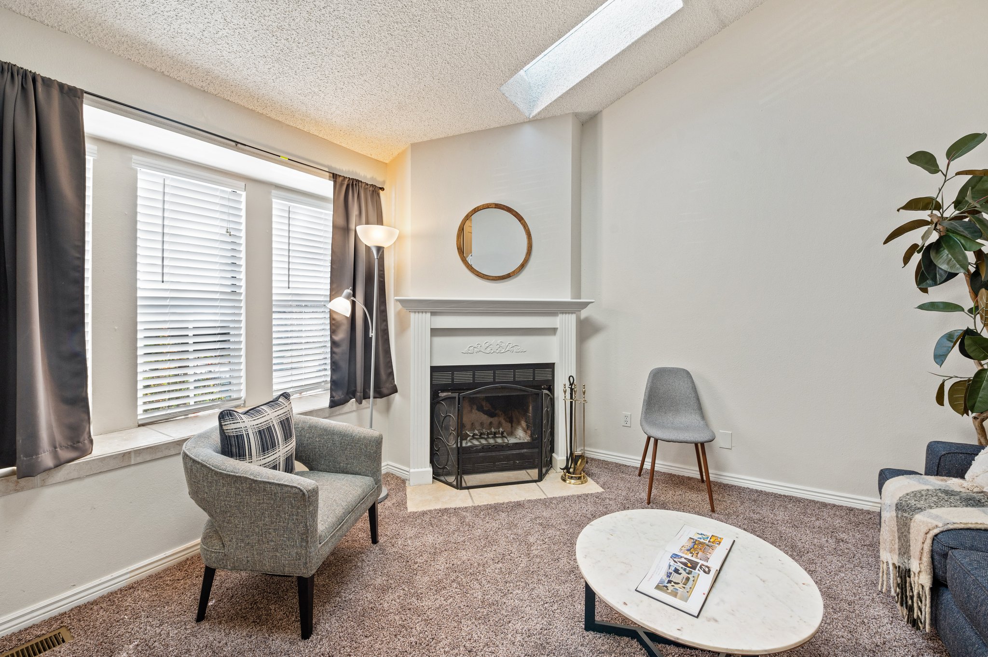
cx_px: 494
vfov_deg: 77.2
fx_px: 411
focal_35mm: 15
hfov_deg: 100.4
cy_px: 328
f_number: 8
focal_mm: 15
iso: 800
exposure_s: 1/15
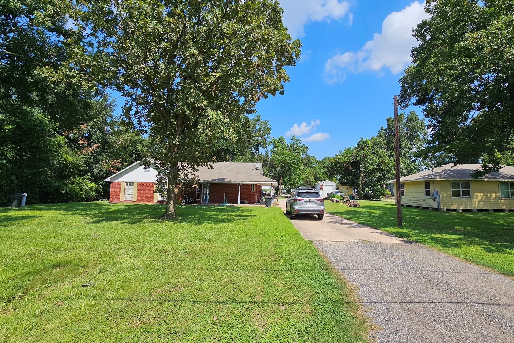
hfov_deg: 96.6
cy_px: 161
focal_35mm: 16
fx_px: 228
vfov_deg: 73.7
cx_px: 273
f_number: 2.2
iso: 50
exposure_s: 1/2371
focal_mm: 2.2
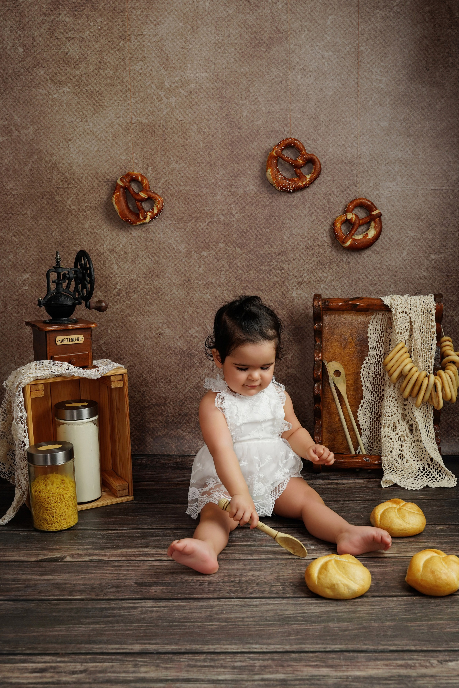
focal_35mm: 34
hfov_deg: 38.9
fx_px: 650
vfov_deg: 55.7
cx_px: 233
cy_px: 368
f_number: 5.6
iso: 320
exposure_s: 1/160
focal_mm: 31
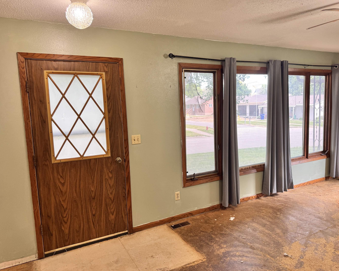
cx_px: 181
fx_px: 261
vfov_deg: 54.9
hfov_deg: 66.0
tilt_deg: -7.0
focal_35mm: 26
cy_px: 135
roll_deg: +1.1
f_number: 1.78
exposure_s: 1/120
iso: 100
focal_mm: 6.76
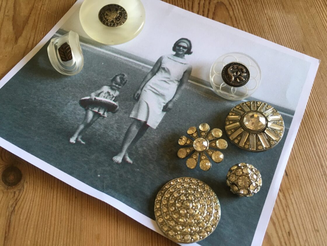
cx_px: 164
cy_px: 123
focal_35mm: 29
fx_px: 274
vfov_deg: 48.2
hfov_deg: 61.7
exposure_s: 1/33
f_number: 2.2
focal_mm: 4.15
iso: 50
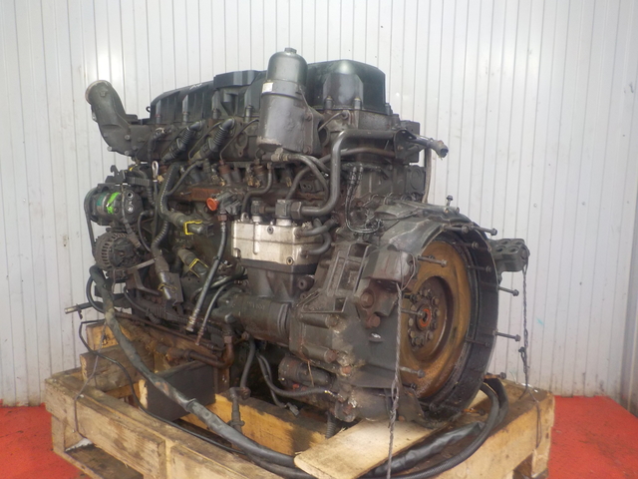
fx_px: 553
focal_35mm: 30
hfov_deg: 60.0
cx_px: 319
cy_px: 240
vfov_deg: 46.8
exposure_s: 1/30
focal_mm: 4.1
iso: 250
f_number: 3.3
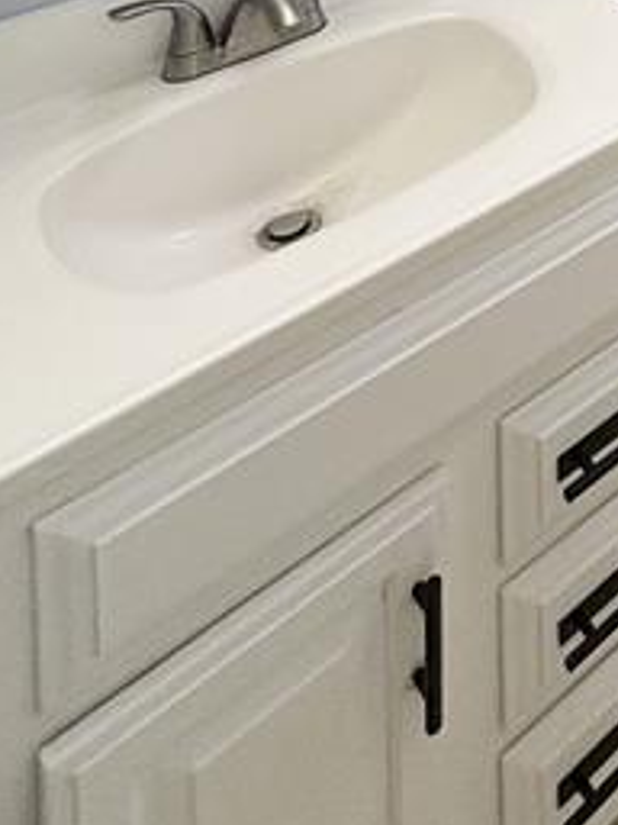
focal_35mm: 42
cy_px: -293
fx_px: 1000
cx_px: 892
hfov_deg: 26.4
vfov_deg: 31.8
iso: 250
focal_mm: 2.22
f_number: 2.2
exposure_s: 1/60
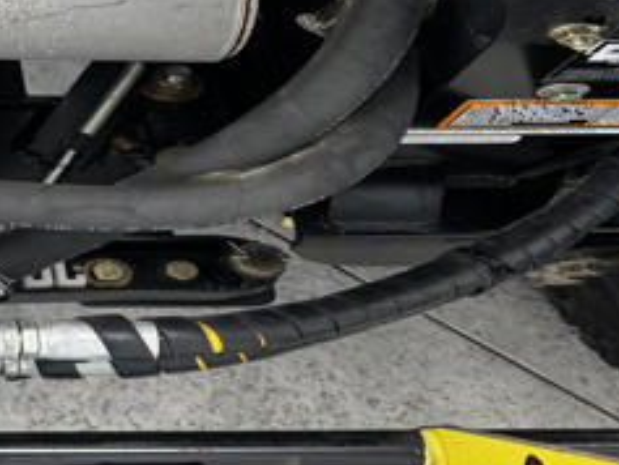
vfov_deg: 17.3
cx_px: -261
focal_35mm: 81
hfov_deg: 21.1
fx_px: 1449
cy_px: -107
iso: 125
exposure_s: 1/60
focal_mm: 6.76
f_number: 1.78
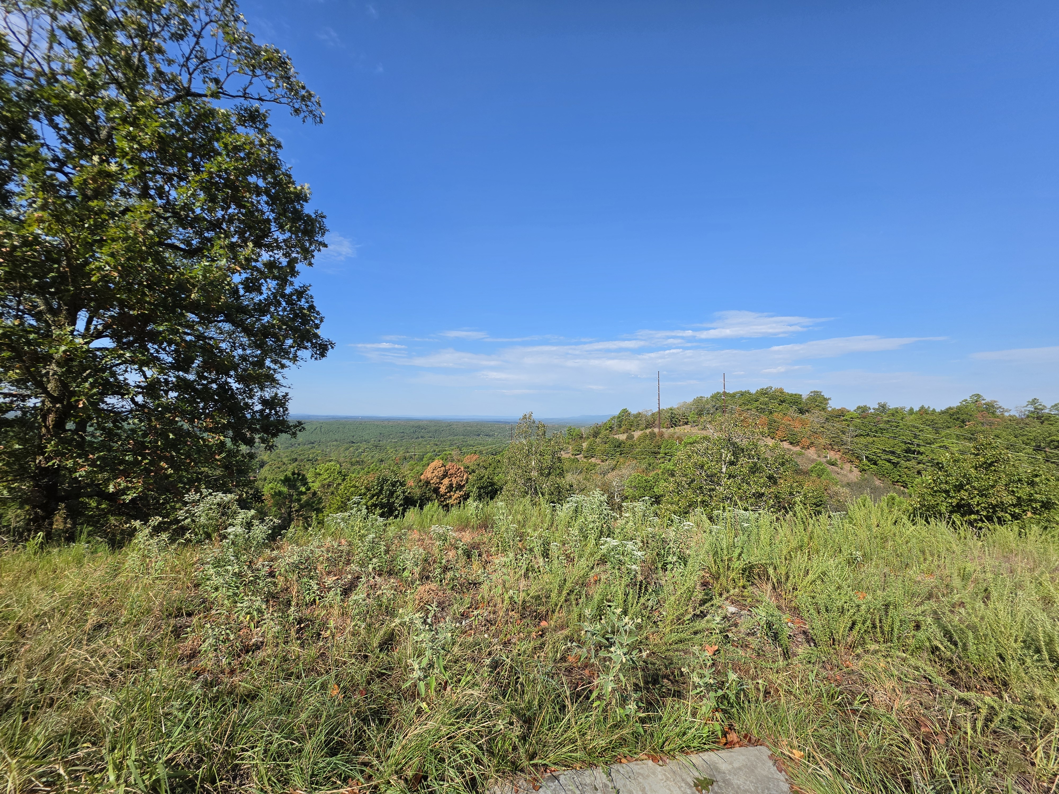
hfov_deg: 106.2
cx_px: 530
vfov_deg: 89.9
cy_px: 397
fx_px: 398
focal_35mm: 13
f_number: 1.9
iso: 32
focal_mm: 2.2
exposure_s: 1/1606
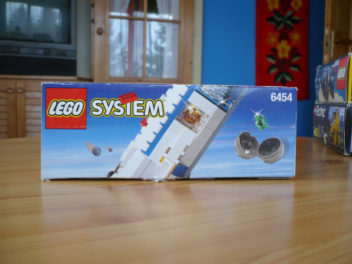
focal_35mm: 35
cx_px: 176
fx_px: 356
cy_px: 132
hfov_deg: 52.6
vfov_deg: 40.7
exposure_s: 1/25
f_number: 2.8
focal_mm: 5.8
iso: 100
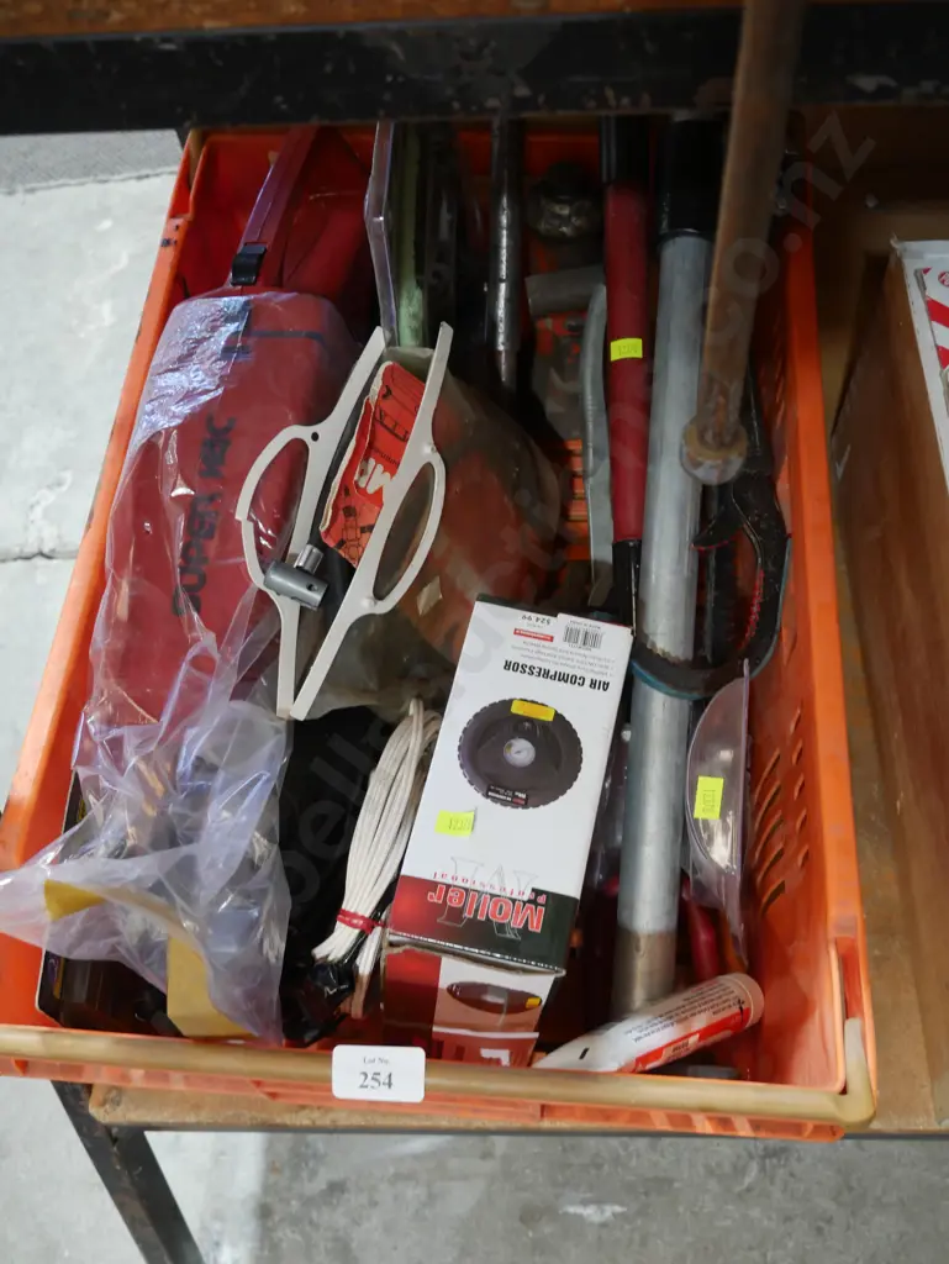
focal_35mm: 36
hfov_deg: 39.7
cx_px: 474
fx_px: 1315
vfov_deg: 51.3
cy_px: 632
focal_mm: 18
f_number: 4
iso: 640
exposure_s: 1/60
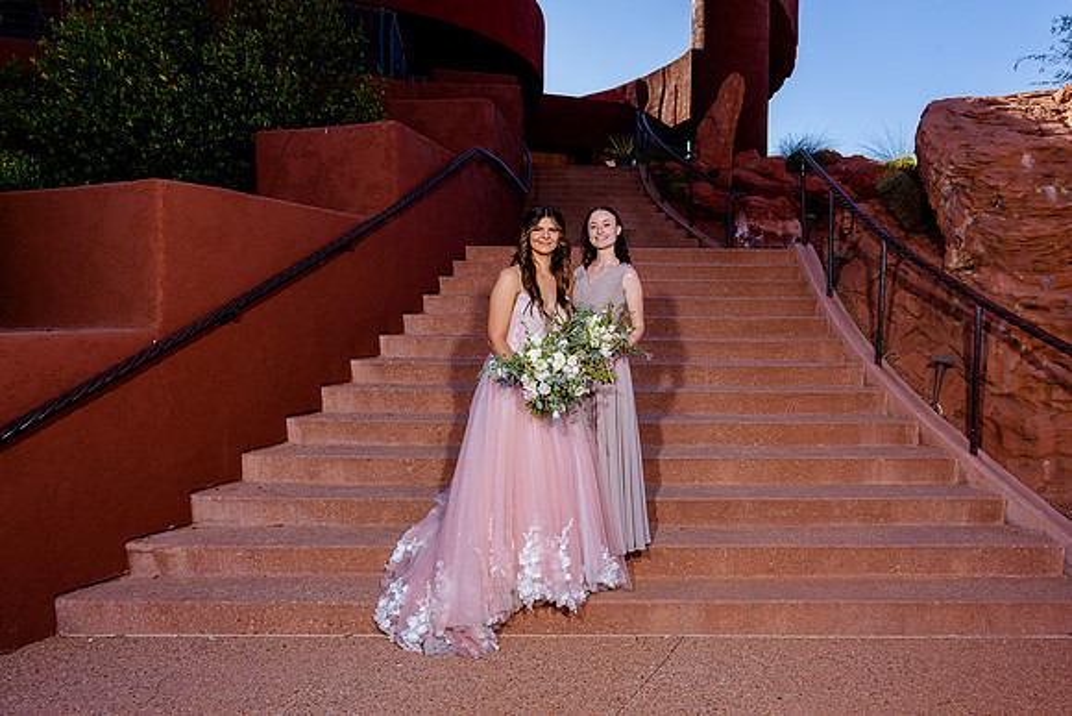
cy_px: 358
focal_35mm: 26
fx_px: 785
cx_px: 584
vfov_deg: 49.0
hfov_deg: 68.5
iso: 200
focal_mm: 24
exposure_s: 1/160
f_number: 8
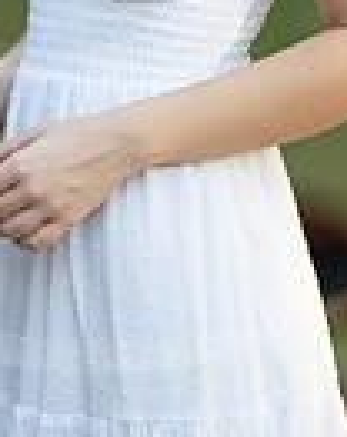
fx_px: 3547
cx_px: 67
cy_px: -60
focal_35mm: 275
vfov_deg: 7.0
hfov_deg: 5.6
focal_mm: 85
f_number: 1.2
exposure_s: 1/320
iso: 160
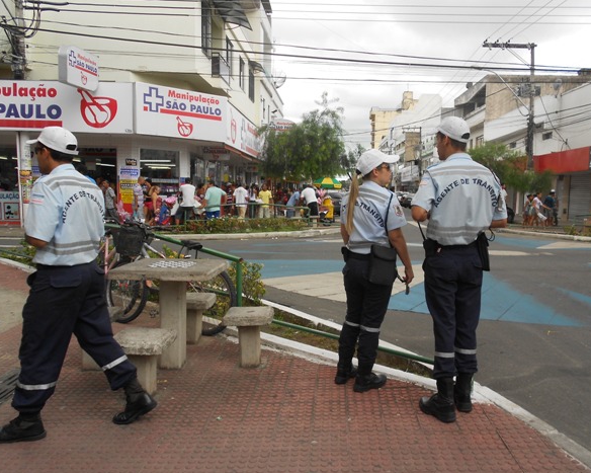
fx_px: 507
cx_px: 327
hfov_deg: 60.3
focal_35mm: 29
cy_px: 236
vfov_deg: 50.0
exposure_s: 1/320
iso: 80
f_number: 3.2
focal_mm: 4.6
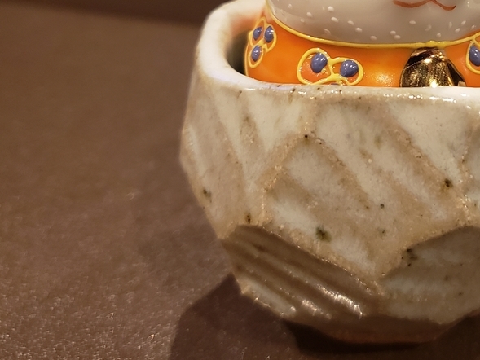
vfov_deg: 26.9
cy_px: 62
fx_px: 735
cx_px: 404
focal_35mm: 53
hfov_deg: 34.7
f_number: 1.5
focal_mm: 4.3
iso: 250
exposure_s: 1/14
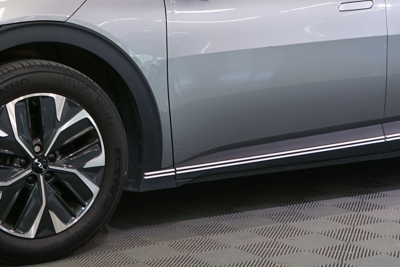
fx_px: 1033
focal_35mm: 93
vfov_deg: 14.6
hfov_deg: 21.9
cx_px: 187
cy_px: 42
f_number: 6.3
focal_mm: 32
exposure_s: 1/30
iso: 500
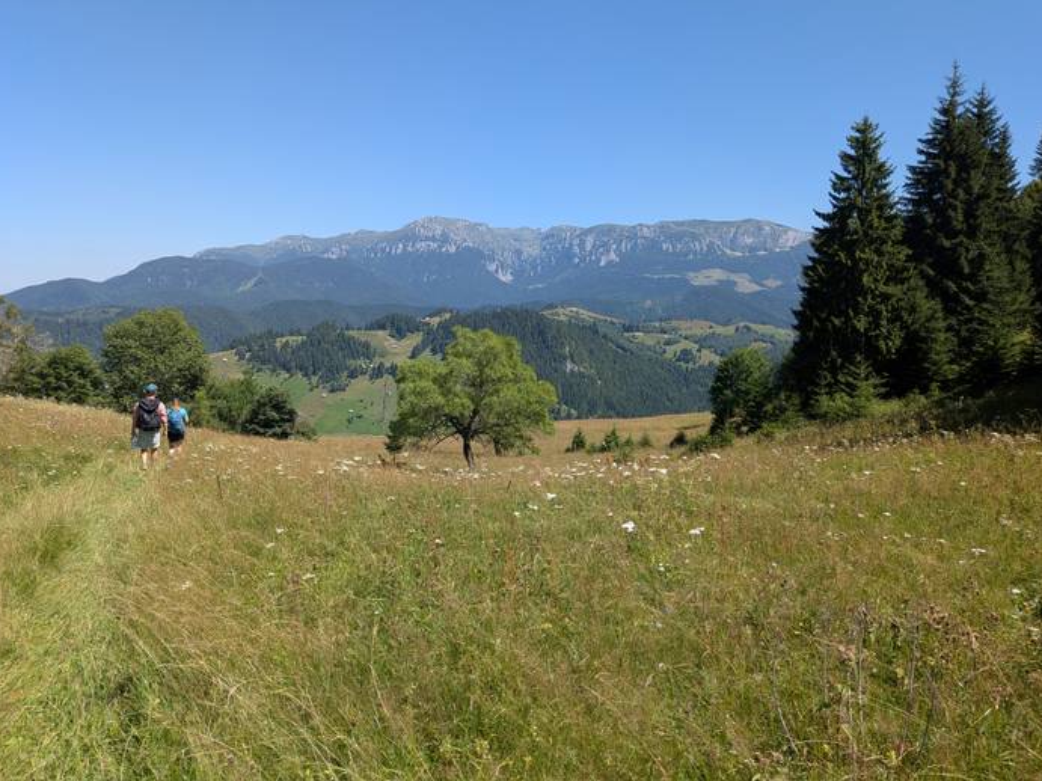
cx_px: 505
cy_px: 394
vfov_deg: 54.9
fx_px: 752
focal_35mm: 25
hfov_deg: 69.4
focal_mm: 4.53
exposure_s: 1/1025
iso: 28
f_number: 1.7
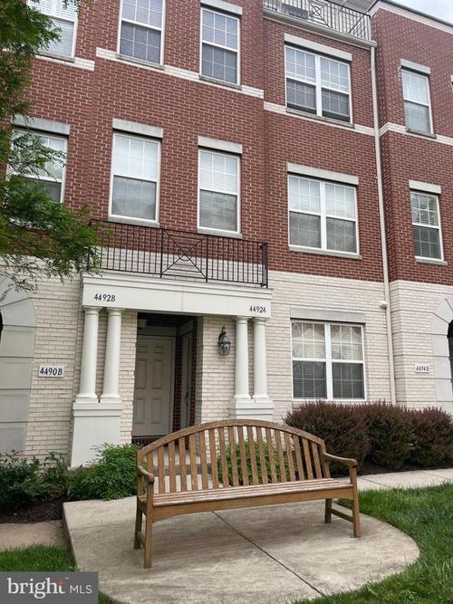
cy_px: 302
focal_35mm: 25
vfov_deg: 69.4
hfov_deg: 54.9
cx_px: 226
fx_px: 436
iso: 32
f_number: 1.6
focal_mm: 5.1
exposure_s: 1/1175
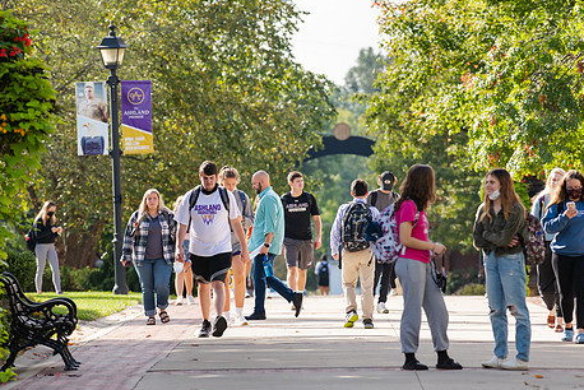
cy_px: 221
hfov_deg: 5.4
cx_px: 259
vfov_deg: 3.6
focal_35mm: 380
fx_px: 6168
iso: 400
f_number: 7.1
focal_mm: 300
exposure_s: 1/400
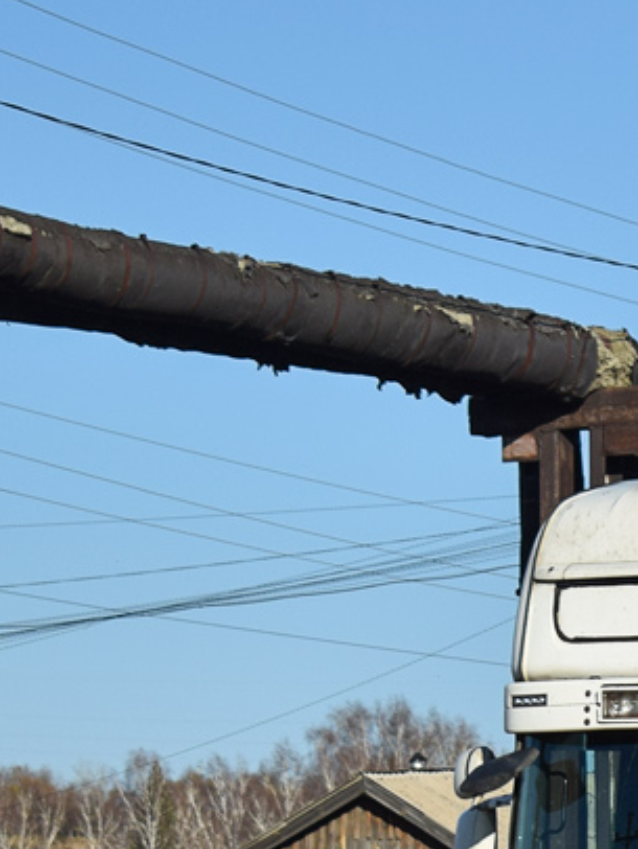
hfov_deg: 6.8
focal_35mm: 213
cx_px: 1199
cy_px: 763
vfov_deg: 9.2
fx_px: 5229
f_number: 6.3
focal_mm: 50
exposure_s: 1/800
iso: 100
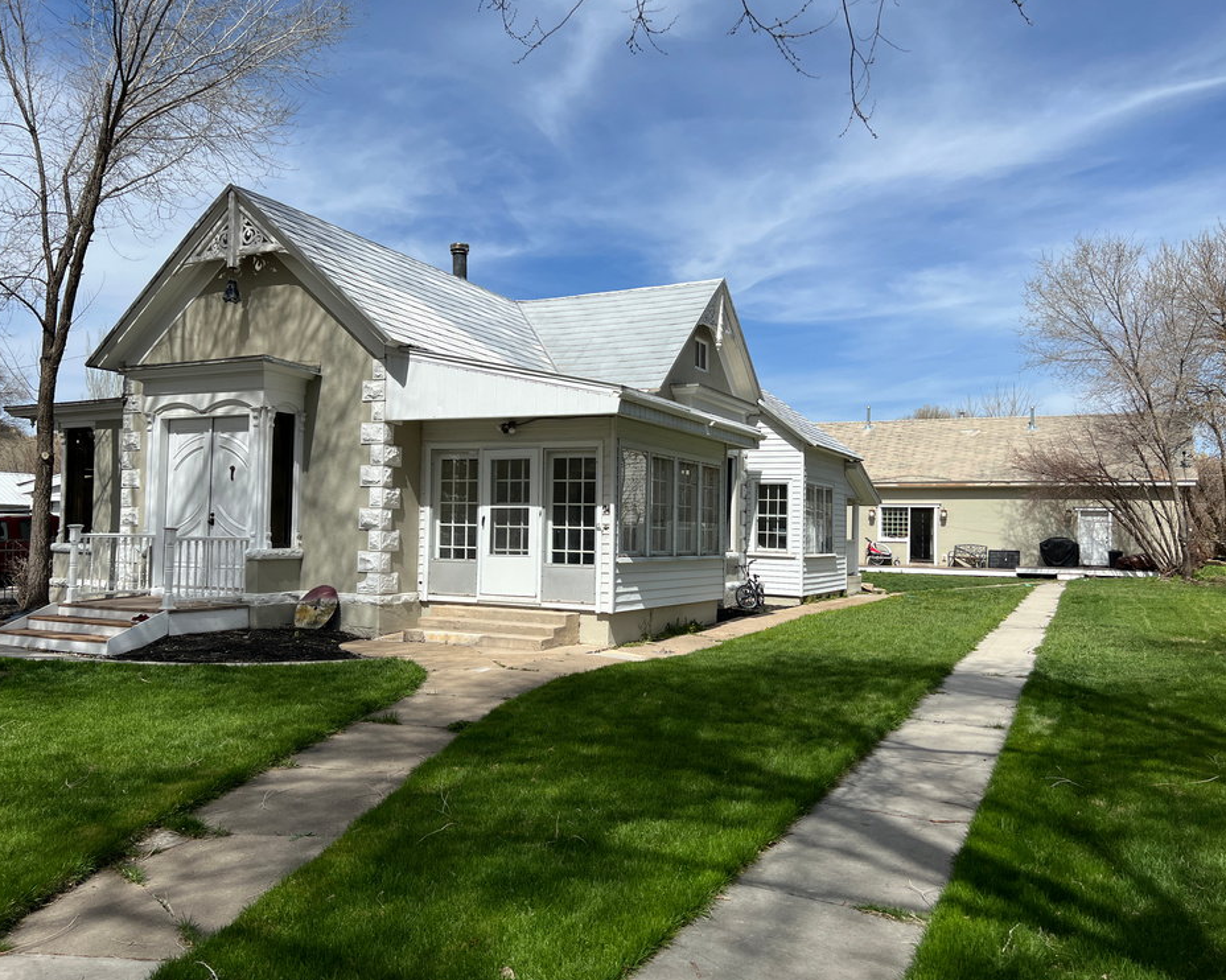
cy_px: 503
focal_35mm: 28
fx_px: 1016
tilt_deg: +4.0
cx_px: 596
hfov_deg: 62.2
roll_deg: -1.2
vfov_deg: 51.5
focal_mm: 5.7
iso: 50
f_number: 1.5
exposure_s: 1/5882
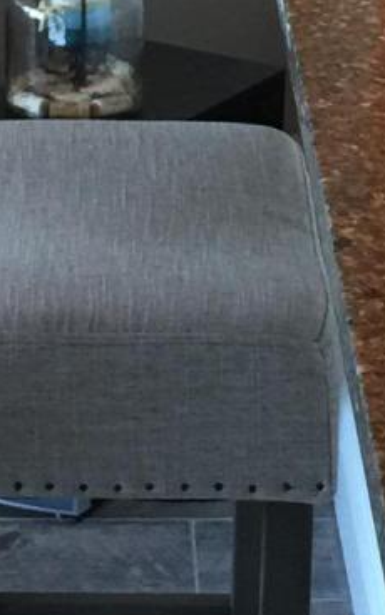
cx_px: 233
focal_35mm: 167
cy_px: 92
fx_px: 2804
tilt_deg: -17.6
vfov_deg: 12.5
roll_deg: -1.7
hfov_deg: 7.9
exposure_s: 1/15
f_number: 2.2
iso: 50
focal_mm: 4.15
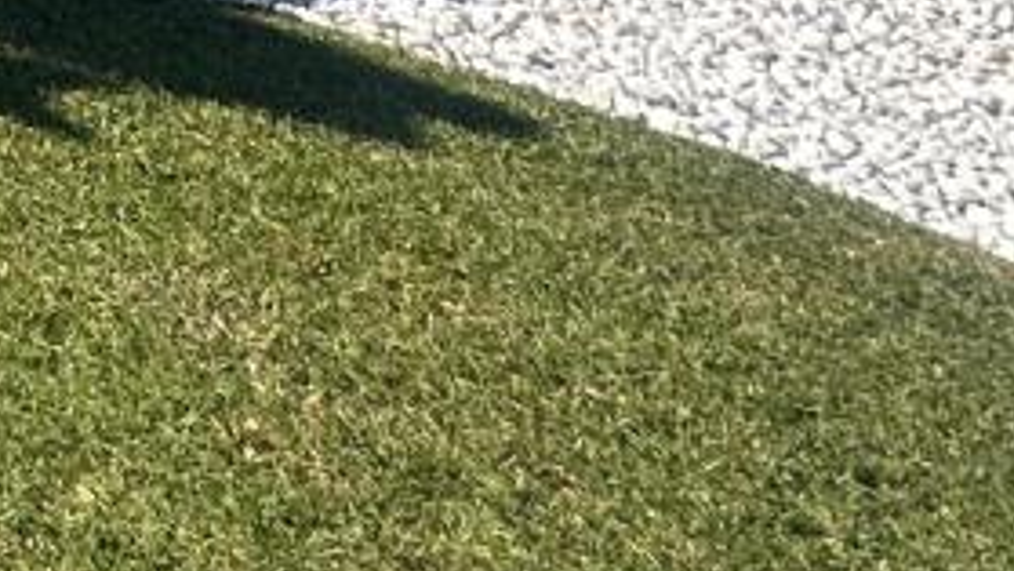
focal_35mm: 82
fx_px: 2205
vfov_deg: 11.1
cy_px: -991
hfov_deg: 18.3
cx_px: -963
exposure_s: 1/1221
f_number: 2.2
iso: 40
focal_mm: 2.22
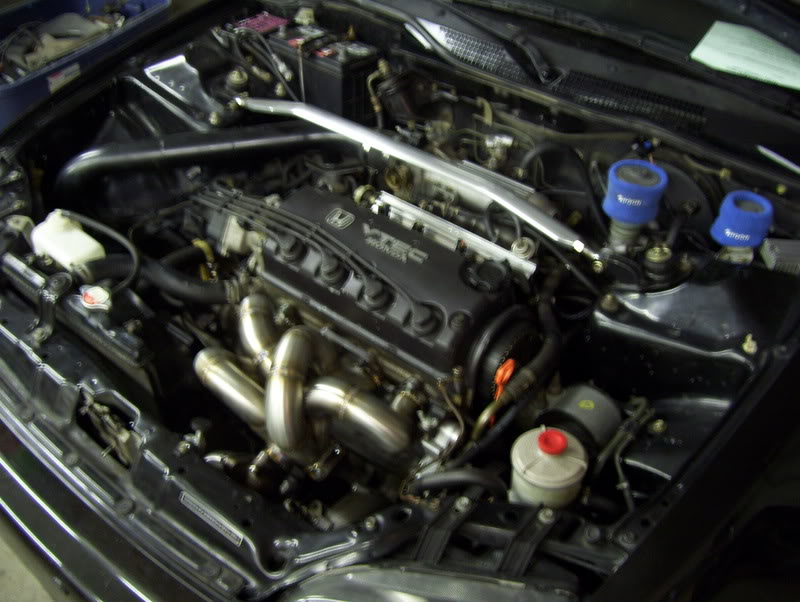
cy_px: 301
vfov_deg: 39.7
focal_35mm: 36
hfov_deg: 51.3
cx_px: 400
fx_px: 833
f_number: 2.7
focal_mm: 6
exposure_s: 1/8
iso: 160
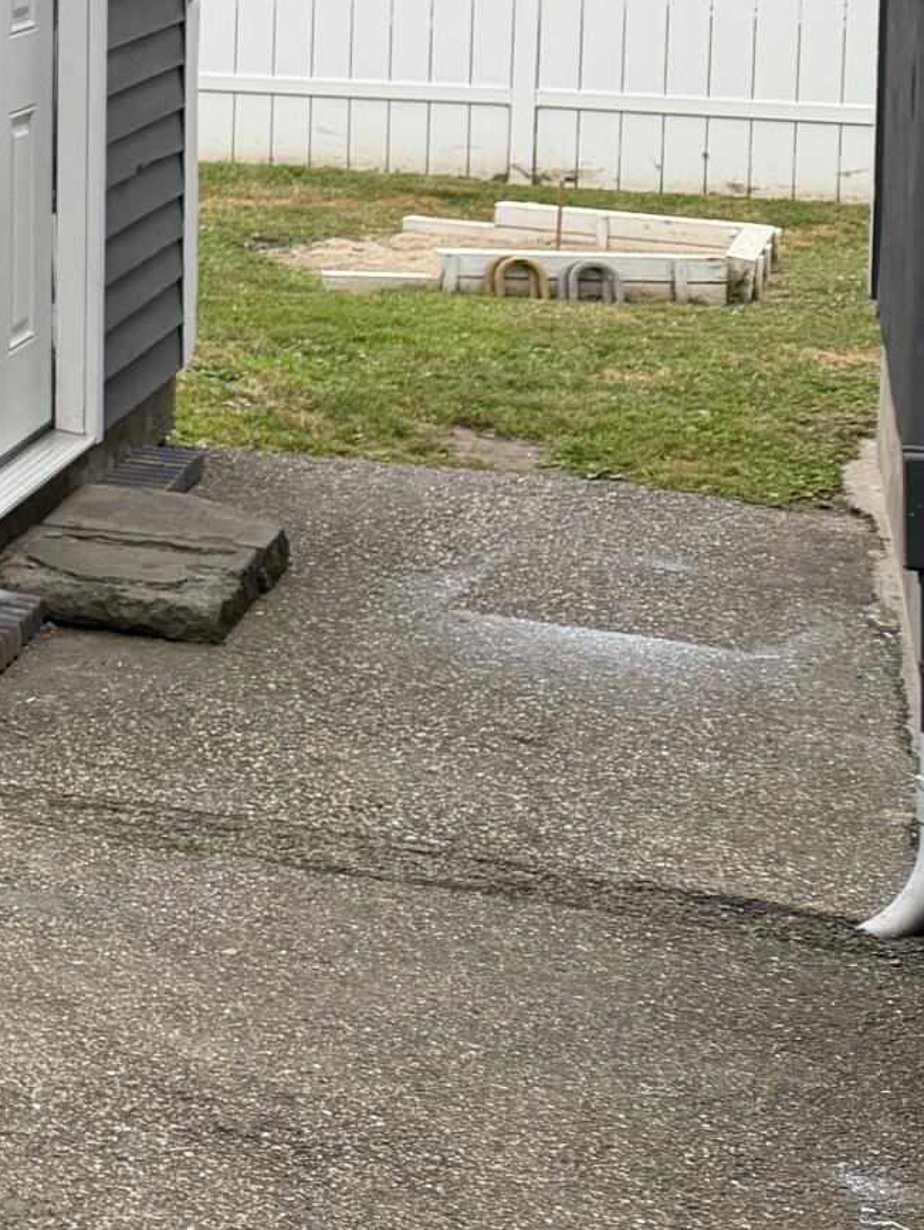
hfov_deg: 13.7
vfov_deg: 22.5
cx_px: -1170
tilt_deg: -3.2
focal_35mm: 83
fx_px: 2952
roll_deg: +0.1
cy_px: -52
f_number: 1.78
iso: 100
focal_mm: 6.76
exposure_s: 1/967
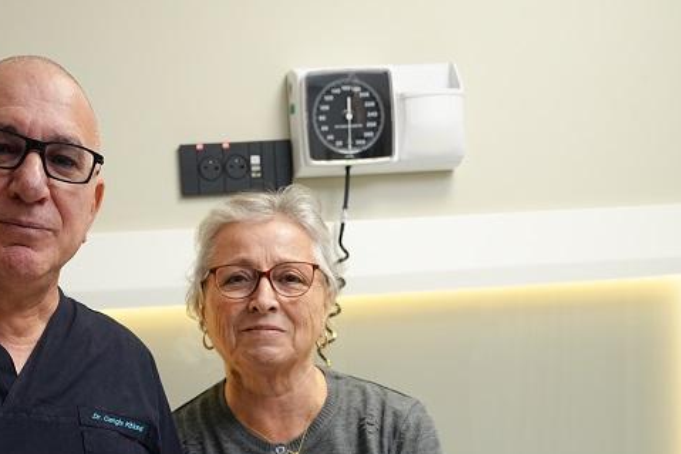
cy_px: 470
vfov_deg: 18.1
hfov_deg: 27.3
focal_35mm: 73
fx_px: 1380
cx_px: 167
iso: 1250
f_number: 4.5
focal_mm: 35
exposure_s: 1/60
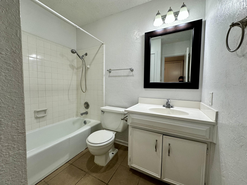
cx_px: 124
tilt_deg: -2.6
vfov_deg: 85.7
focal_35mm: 14
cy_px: 92
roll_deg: -0.9
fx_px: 100
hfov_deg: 102.1
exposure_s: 1/120
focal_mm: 2.22
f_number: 2.2
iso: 125
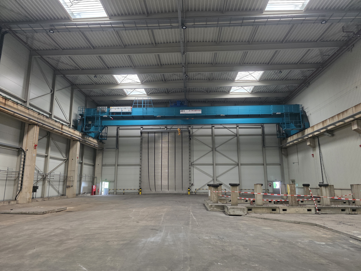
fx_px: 240
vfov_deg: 58.9
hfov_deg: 73.9
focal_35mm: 23
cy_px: 136
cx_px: 180
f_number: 1.7
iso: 200
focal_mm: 6.3
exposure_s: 1/100
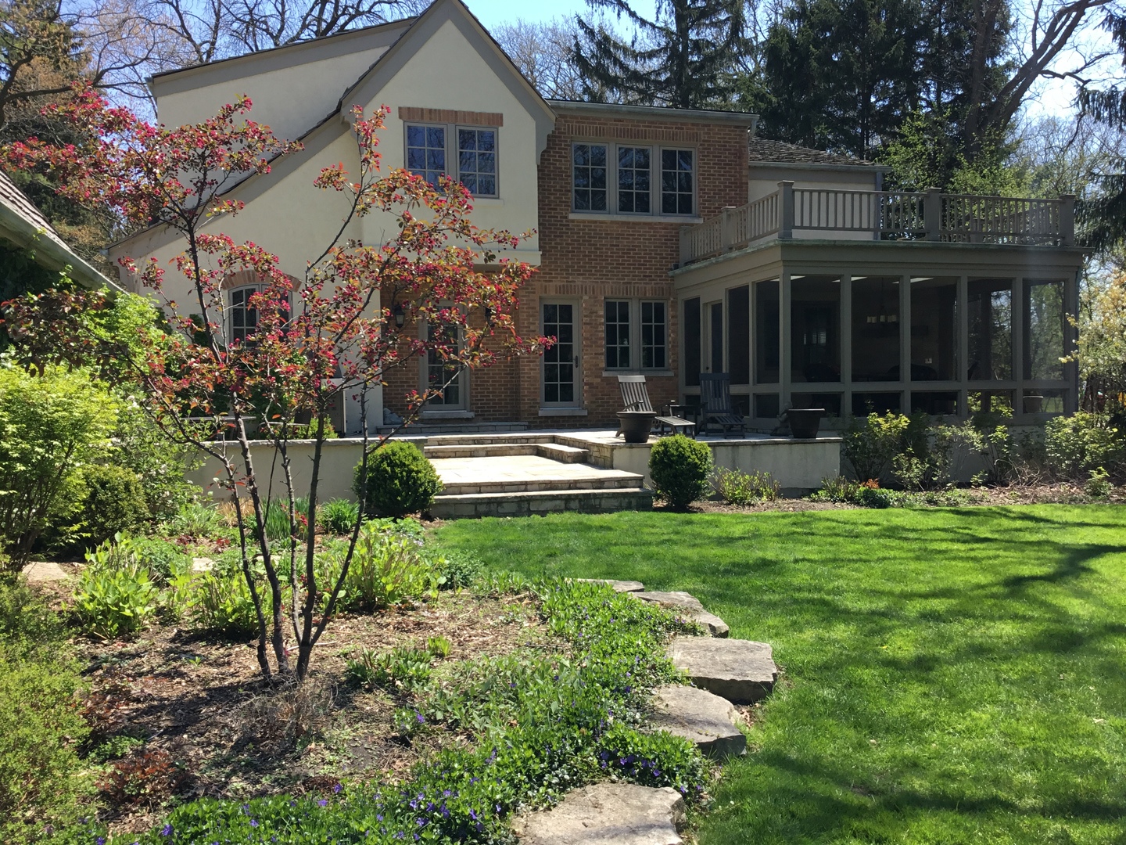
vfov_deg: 45.4
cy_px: 422
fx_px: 1008
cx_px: 563
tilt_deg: -2.1
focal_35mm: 31
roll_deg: +2.1
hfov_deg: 58.4
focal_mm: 3.3
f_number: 2.4
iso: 25
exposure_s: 1/529
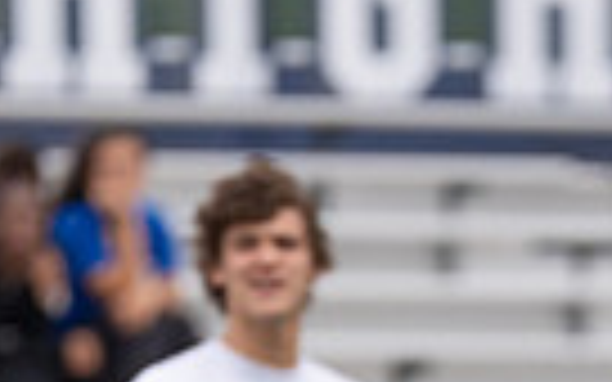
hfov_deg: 1.8
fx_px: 18997
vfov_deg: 1.2
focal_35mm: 1139
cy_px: 699
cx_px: 674
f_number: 2.8
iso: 250
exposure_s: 1/1250
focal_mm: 200
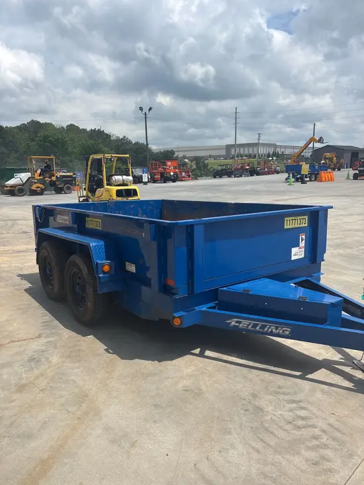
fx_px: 364
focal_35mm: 26
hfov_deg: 53.1
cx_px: 182
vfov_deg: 67.3
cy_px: 242
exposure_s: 1/4255
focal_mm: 5.96
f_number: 1.6
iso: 50
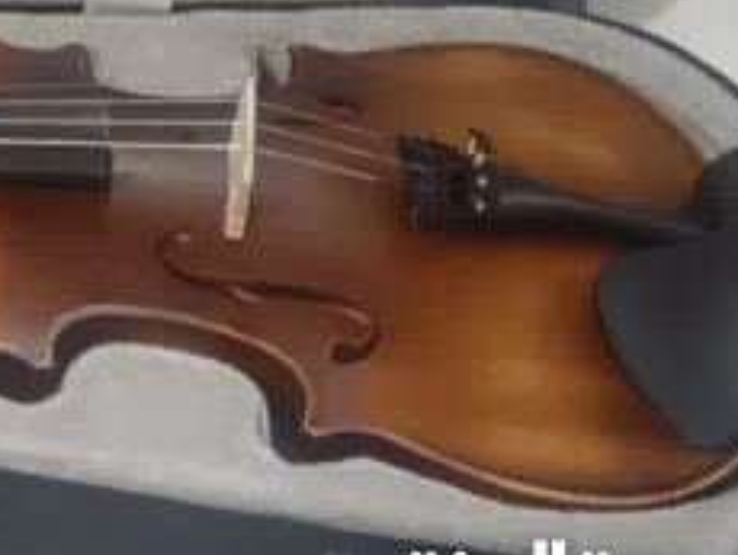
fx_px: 1601
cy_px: 77
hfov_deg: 23.5
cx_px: -170
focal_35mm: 75
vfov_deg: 19.4
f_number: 1.9
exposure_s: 1/25
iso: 2561
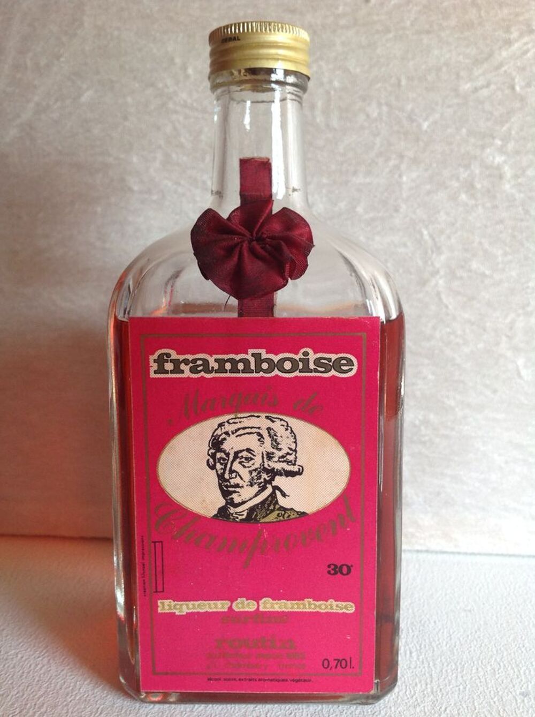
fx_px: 723
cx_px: 268
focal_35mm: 35
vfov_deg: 52.7
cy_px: 358
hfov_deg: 40.6
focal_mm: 4.28
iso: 64
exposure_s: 1/60
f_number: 2.4
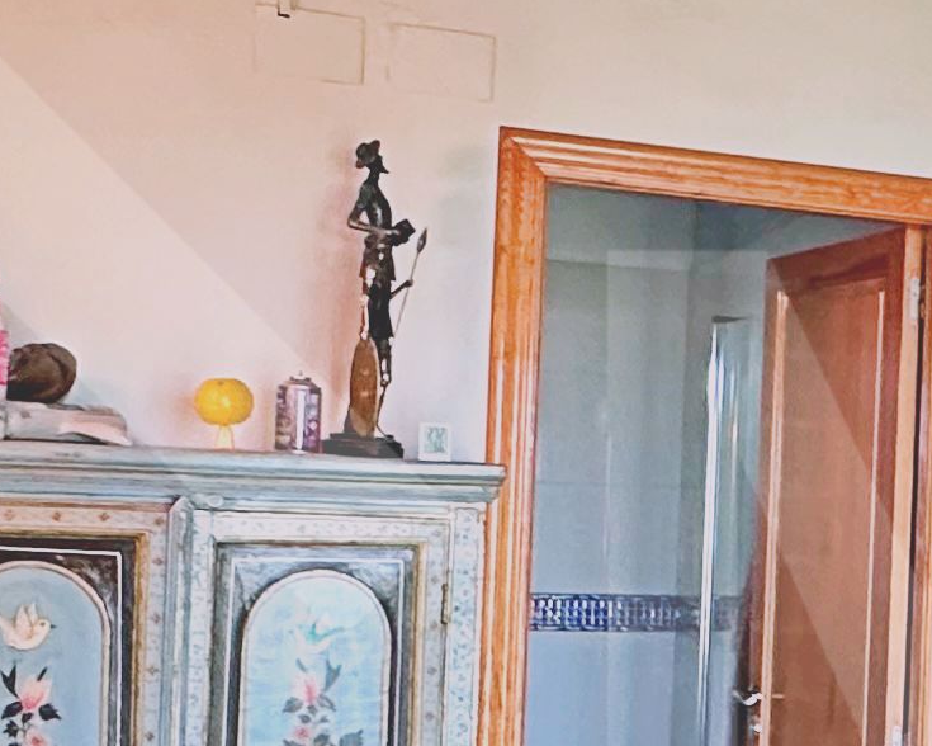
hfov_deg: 22.1
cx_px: 1290
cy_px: 513
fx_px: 2069
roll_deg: -2.7
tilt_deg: +0.4
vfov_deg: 20.3
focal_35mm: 75
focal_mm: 2.22
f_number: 2.2
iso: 320
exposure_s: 1/100
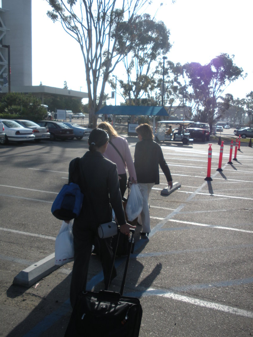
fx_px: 351
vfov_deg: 51.3
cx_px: 126
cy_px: 168
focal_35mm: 36
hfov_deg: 39.7
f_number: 3.5
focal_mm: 6.3
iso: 64
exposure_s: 1/686
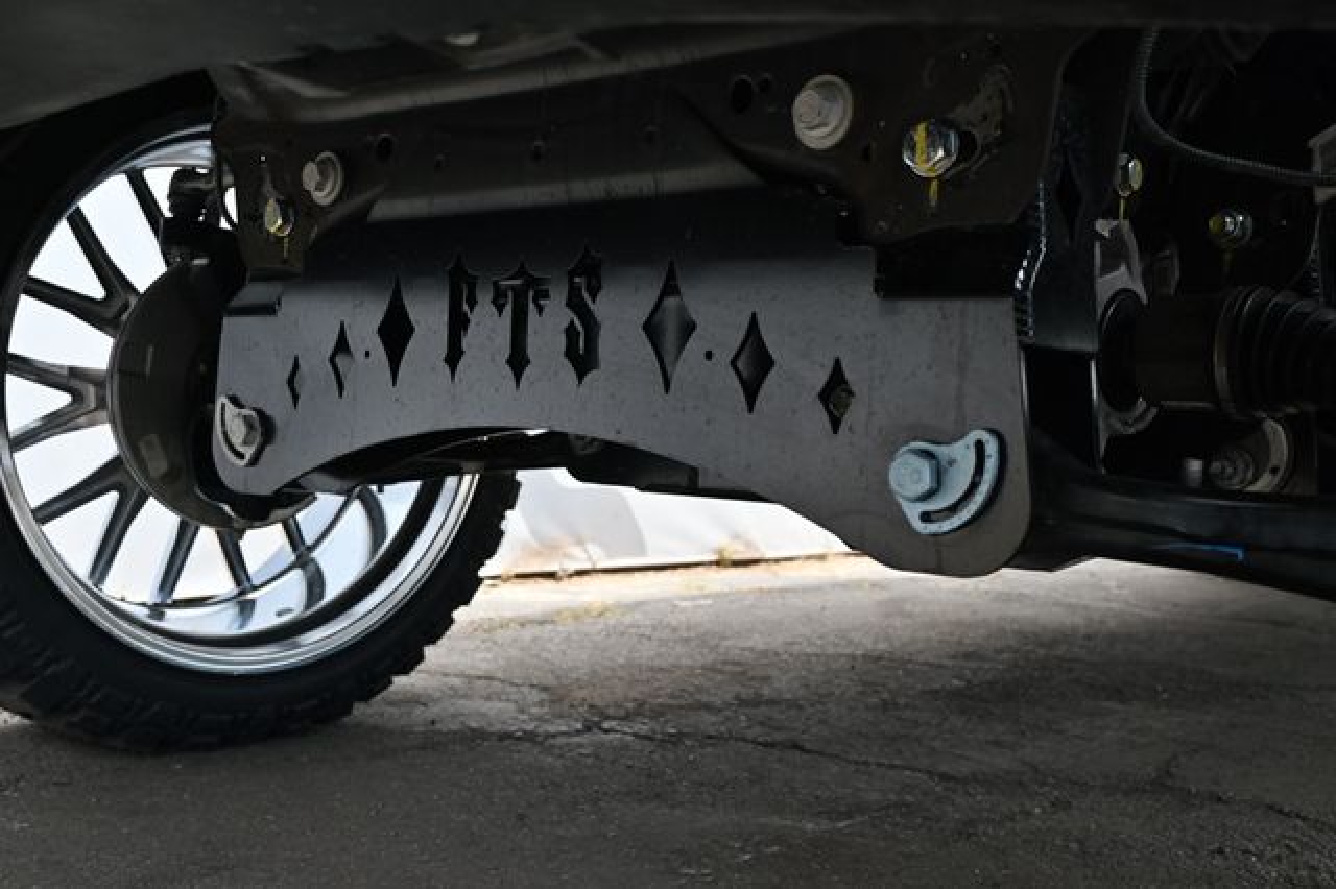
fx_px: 1447
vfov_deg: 34.2
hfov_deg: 49.6
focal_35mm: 39
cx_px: 668
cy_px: 444
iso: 280
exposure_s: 1/250
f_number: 4.5
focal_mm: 26
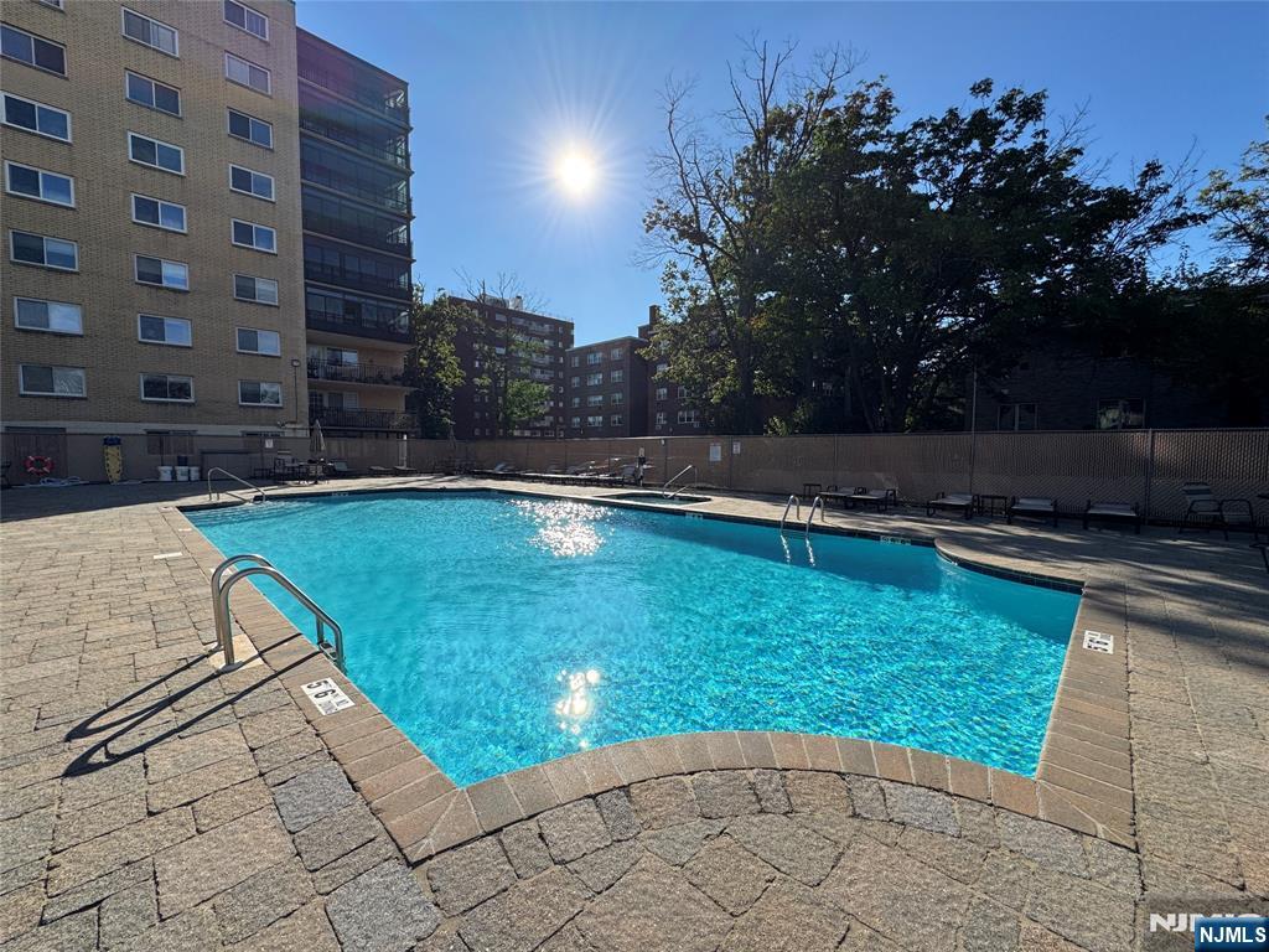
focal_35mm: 14
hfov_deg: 102.1
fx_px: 513
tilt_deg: -3.6
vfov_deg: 85.7
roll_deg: -0.4
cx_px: 634
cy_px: 476
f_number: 2.2
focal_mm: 2.22
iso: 50
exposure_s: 1/2083
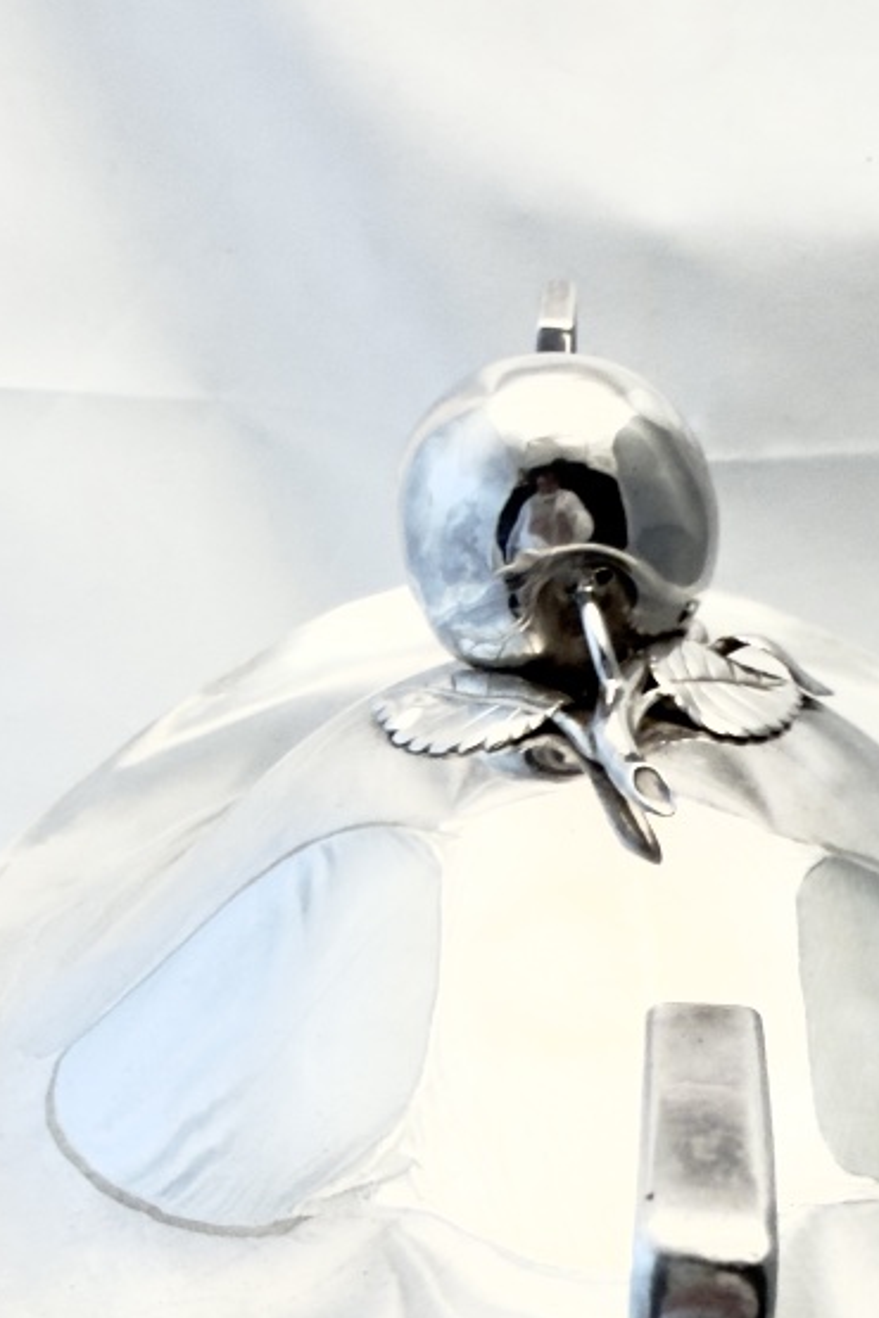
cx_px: 601
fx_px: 1978
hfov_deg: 24.9
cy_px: 1323
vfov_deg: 33.6
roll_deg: +0.6
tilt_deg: -29.5
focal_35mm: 54
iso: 100
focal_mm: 2.22
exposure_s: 1/100
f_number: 2.2
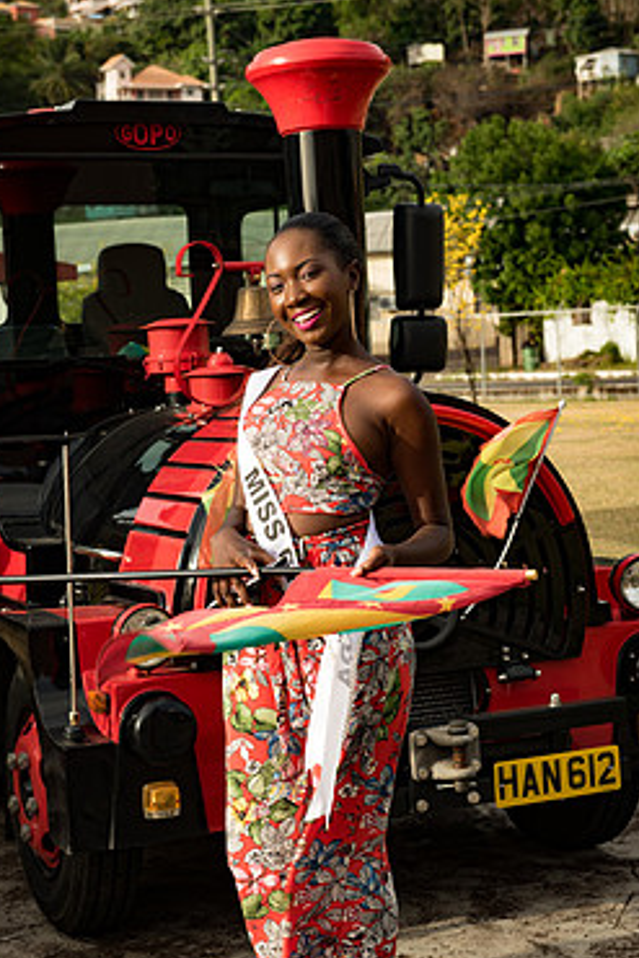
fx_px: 1942
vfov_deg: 27.7
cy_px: 479
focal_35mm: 73
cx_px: 308
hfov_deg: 18.7
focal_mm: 60
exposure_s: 1/250
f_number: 6.3
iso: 80
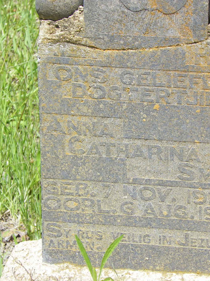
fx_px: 1812
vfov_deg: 8.8
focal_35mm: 224
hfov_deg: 6.6
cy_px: 140
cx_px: 158
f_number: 4.5
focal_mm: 29.7
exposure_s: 1/200
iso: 64
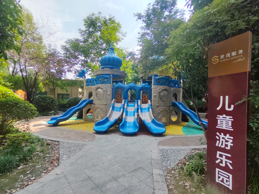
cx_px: 133
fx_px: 127
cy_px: 102
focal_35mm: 17
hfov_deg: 91.0
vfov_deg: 74.7
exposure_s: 1/603
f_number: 2.2
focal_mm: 1.68
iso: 100
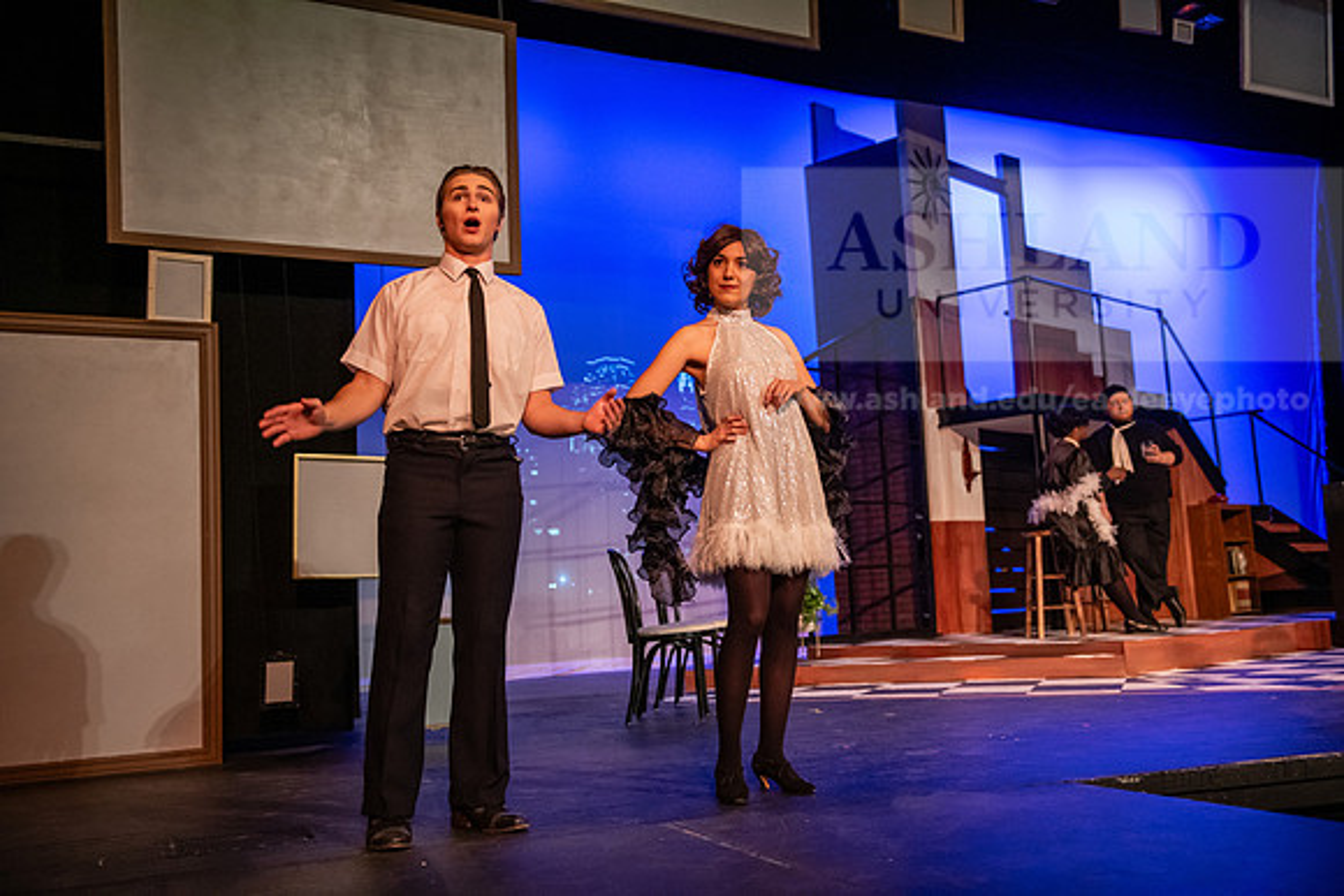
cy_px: 448
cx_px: 672
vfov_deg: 35.1
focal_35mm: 38
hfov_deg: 50.7
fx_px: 1419
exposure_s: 1/200
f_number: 3.2
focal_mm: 38
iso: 3200
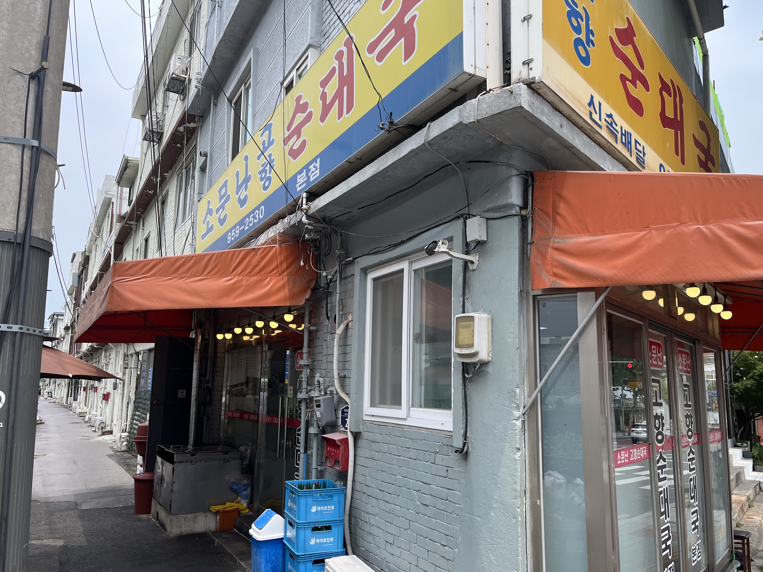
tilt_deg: +9.5
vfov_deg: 51.3
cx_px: 377
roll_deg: -1.3
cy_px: 296
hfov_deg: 65.3
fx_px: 595
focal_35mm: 27
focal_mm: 5.1
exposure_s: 1/1580
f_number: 1.6
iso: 50
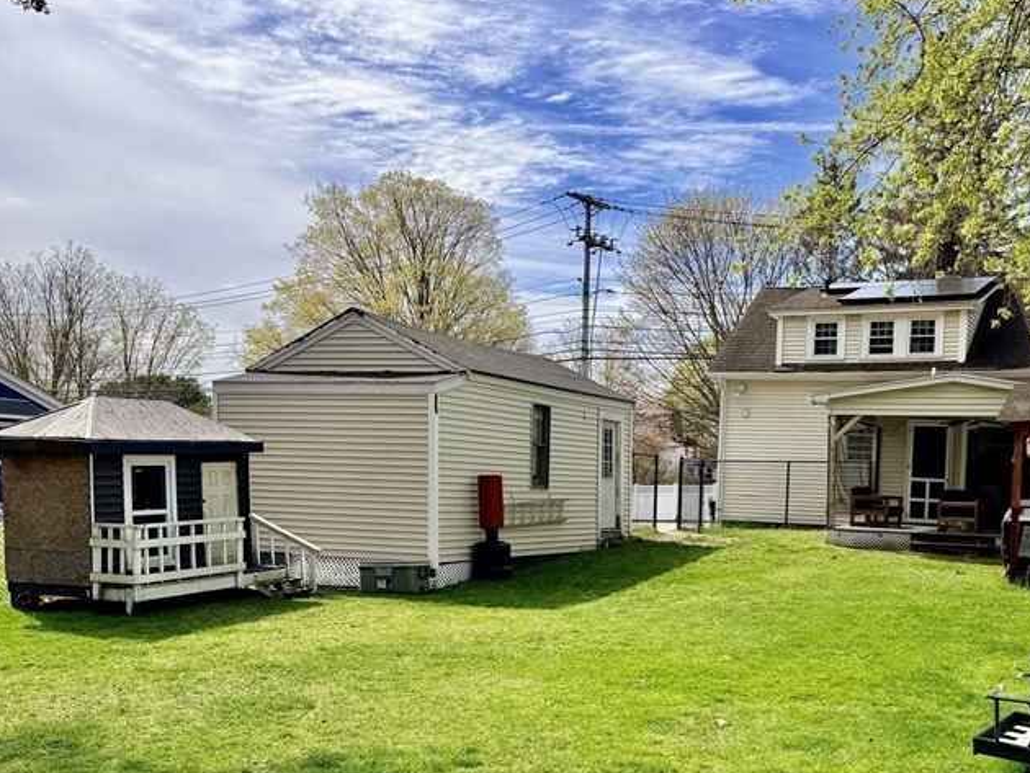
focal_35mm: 39
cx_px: 726
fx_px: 1161
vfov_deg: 36.3
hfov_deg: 46.7
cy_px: 538
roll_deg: -1.1
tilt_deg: -2.6
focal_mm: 6.76
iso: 80
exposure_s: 1/4405
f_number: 1.78
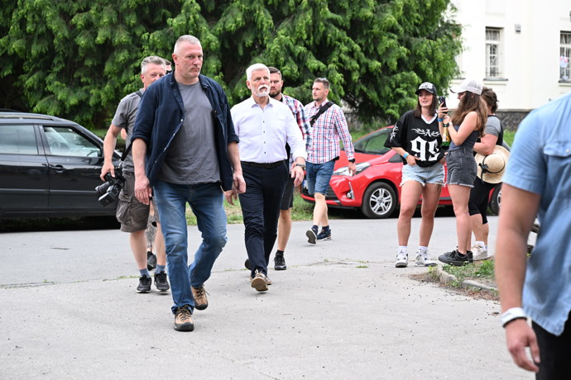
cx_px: 286
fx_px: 1110
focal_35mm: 70
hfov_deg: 28.8
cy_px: 190
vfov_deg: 19.5
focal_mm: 70
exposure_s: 1/400
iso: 2000
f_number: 5
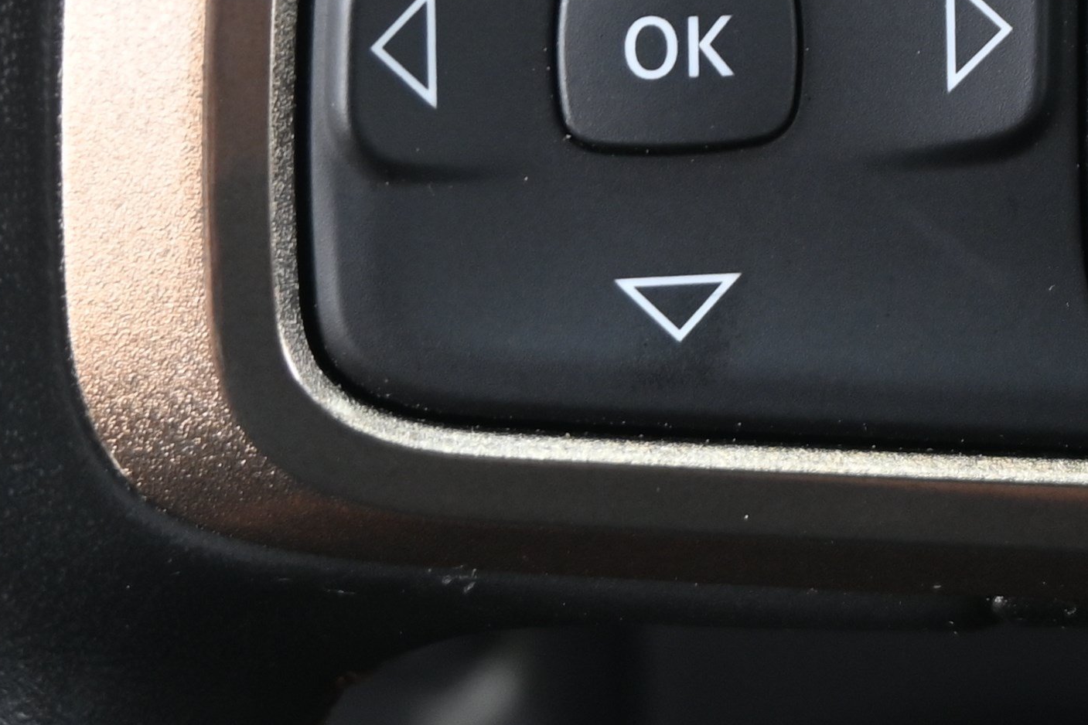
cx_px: 930
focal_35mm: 187
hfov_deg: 10.9
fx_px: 5651
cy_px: -48
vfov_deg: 7.3
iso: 200
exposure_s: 1/80
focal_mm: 31.5
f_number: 5
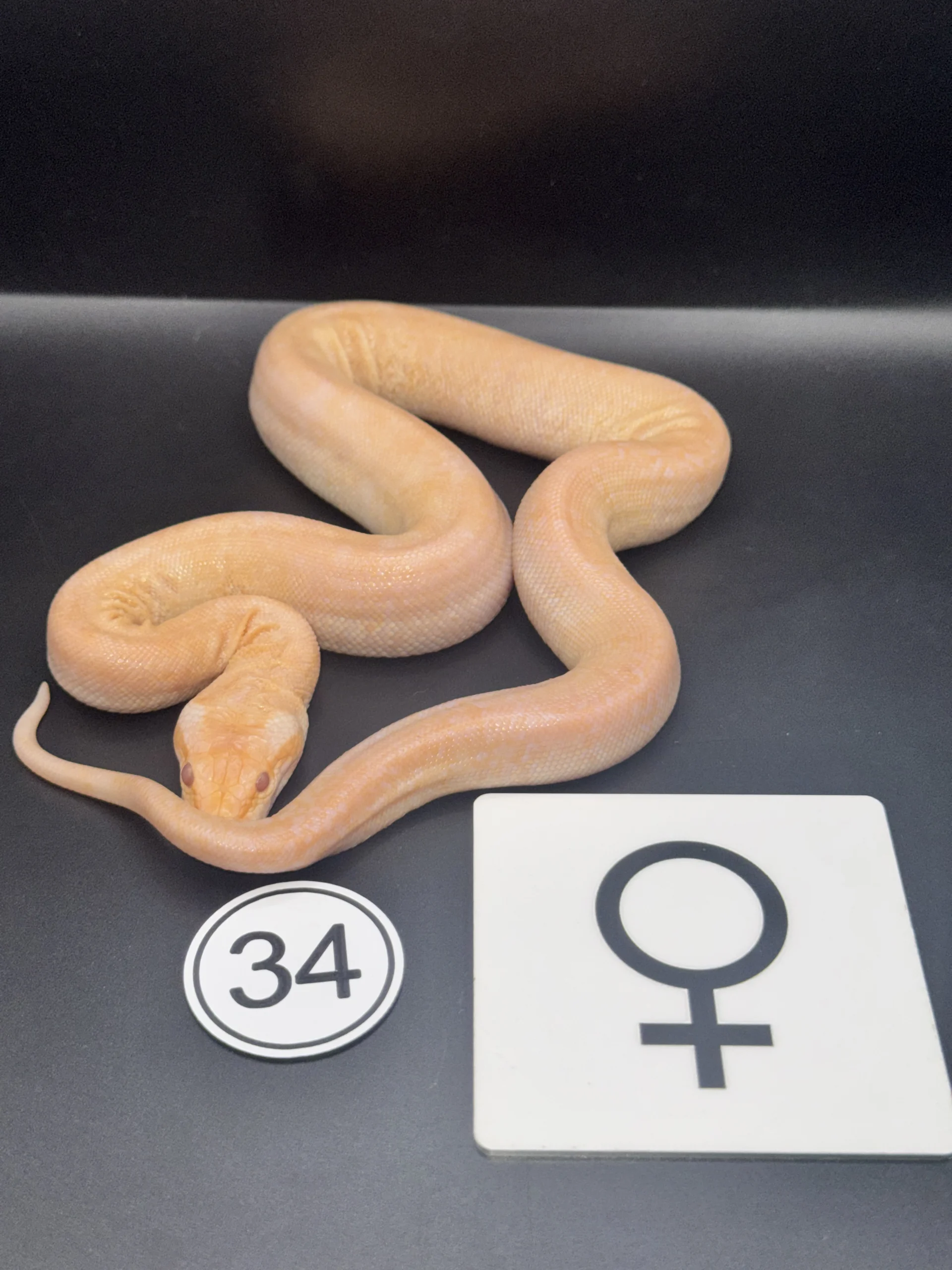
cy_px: 635
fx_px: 1760
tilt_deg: -42.7
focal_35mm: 48
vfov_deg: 39.7
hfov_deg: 30.3
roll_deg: -1.4
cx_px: 476
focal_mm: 6.76
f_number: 1.78
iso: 50
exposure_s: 1/404
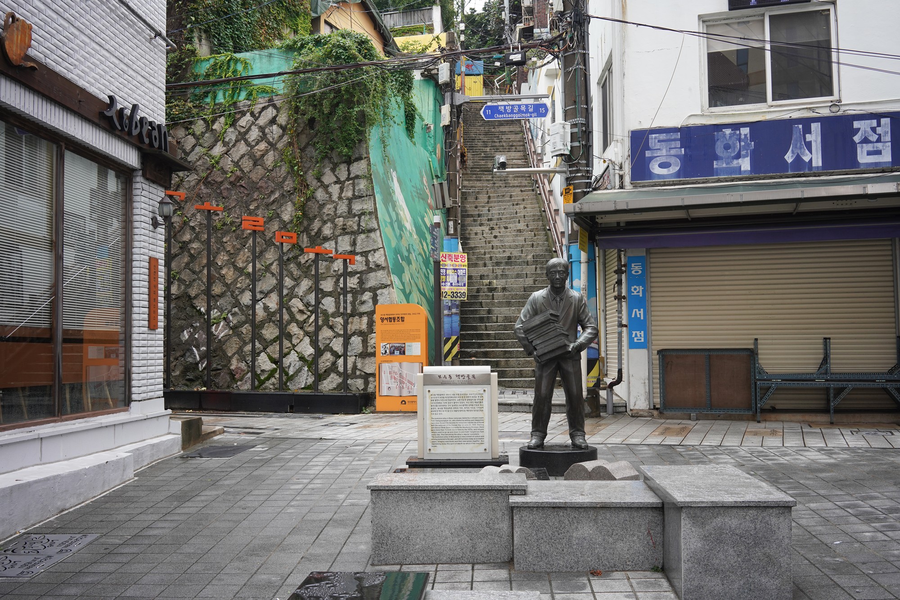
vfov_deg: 37.9
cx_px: 450
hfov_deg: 54.4
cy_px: 300
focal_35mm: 35
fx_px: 875
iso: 400
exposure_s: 1/100
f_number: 8
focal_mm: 35
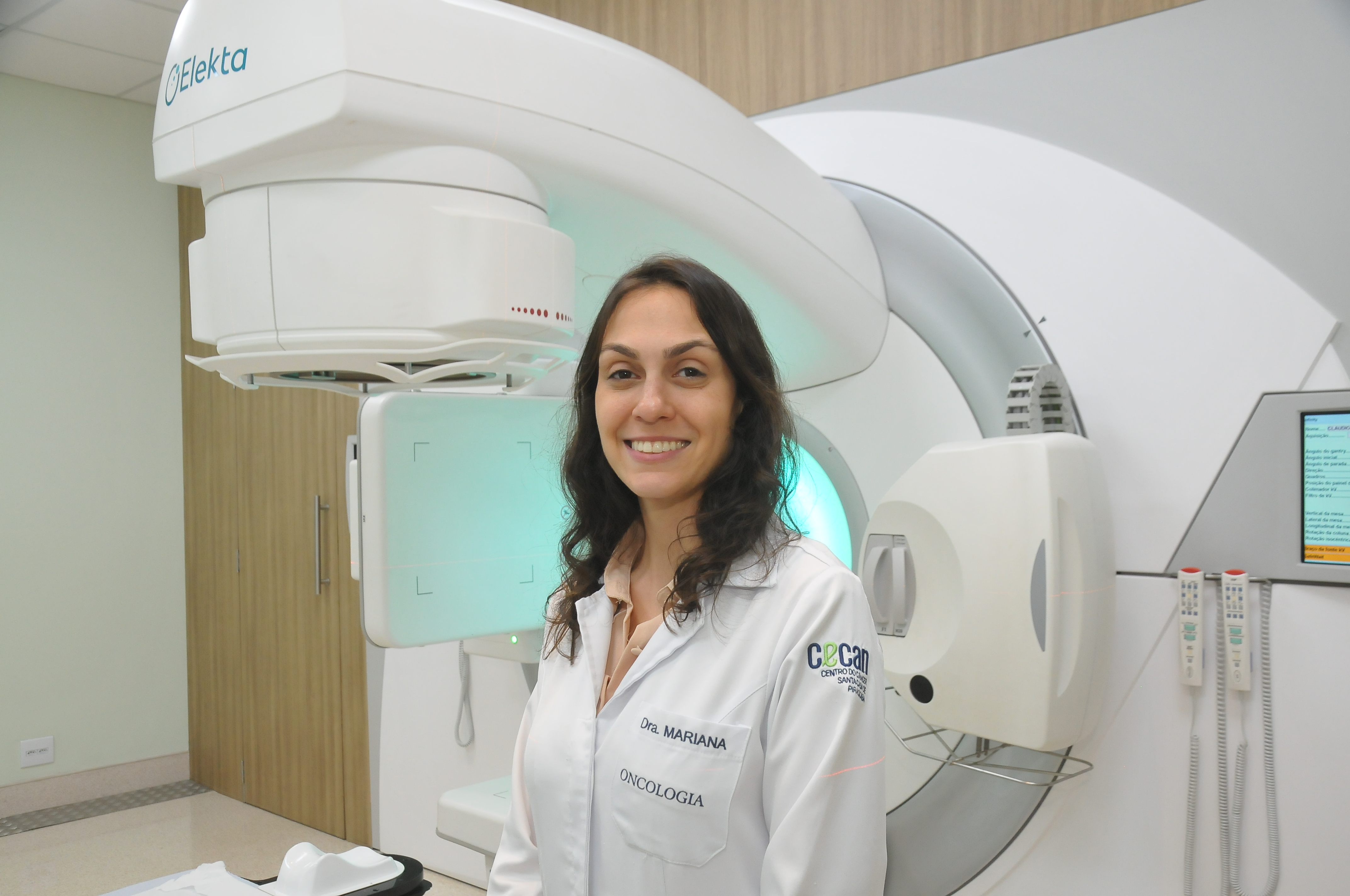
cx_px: 675
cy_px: 448
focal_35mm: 33
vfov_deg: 39.9
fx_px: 1236
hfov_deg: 57.3
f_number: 5.6
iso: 1250
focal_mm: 22
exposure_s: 1/60
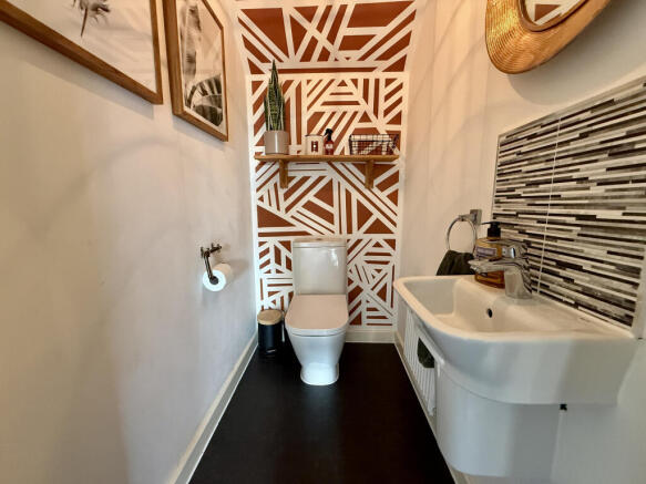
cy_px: 242
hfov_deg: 102.1
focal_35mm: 14
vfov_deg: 85.7
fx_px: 261
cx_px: 323
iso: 500
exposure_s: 1/50
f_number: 2.2
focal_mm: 2.22
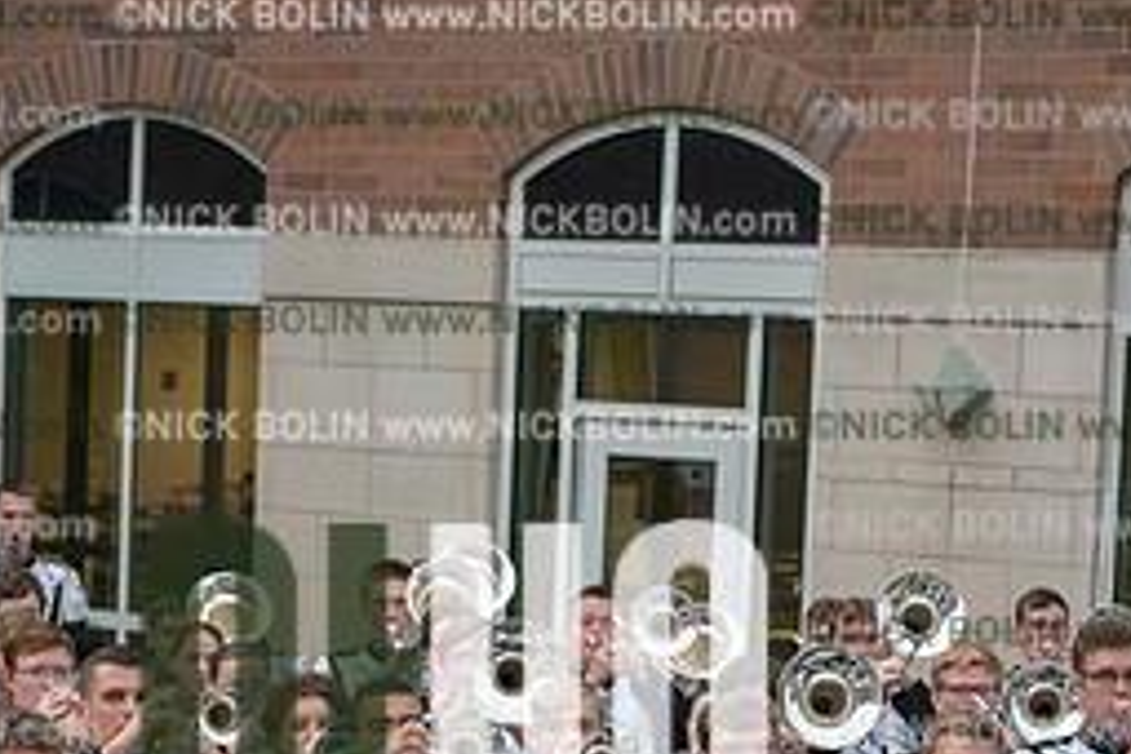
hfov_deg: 12.9
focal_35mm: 159
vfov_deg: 8.6
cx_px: 452
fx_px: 4995
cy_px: 734
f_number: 3.5
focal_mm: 70
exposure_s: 1/1600
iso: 3200
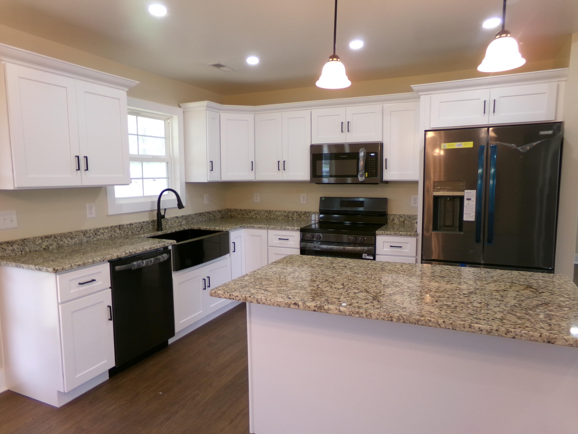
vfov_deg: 56.8
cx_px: 289
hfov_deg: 71.6
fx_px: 401
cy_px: 217
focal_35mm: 24
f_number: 3.7
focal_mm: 4.3
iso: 200
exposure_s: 1/34
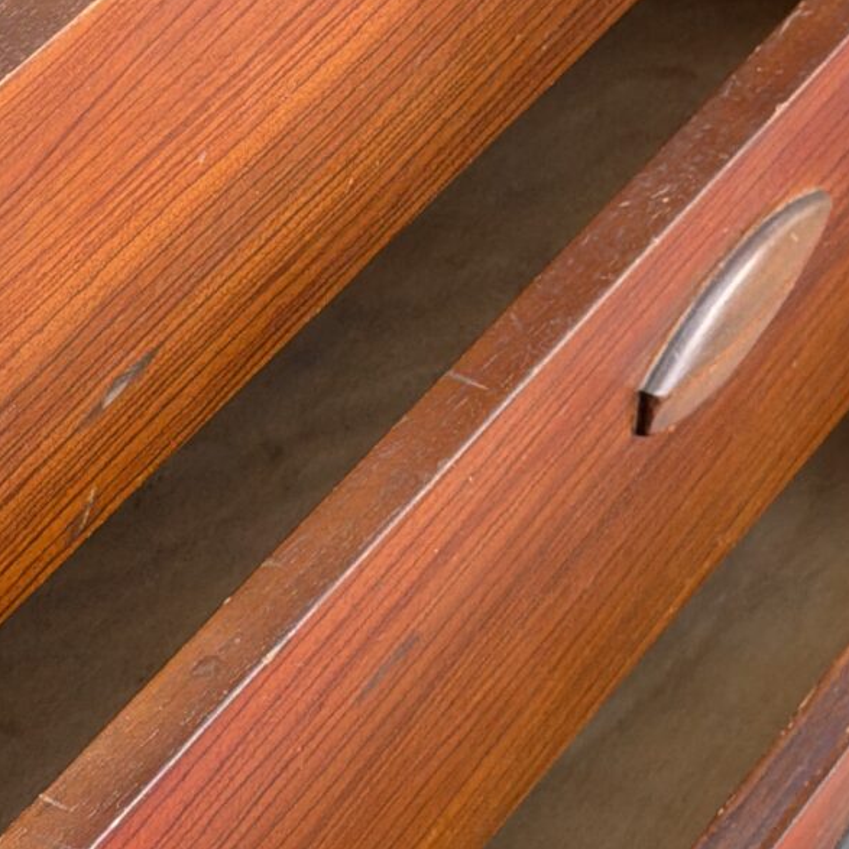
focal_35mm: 185
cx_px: 229
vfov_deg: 9.4
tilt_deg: -30.6
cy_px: 87
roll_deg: -0.1
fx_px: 5133
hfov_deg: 9.4
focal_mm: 6.76
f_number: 1.78
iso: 50
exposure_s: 1/121
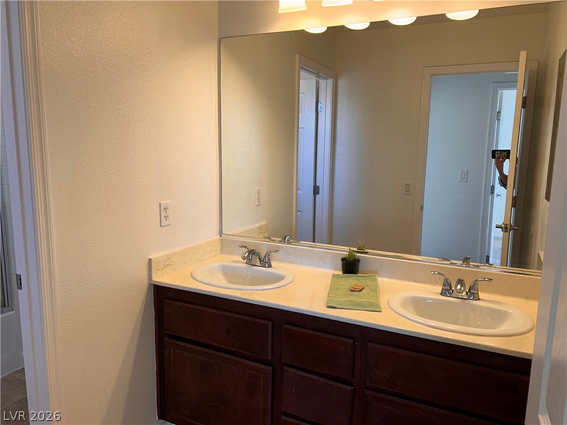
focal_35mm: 26
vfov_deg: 53.1
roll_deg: +0.2
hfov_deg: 67.3
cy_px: 212
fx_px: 426
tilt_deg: -9.2
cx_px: 284
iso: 32
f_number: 1.5
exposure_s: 1/120
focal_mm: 5.7
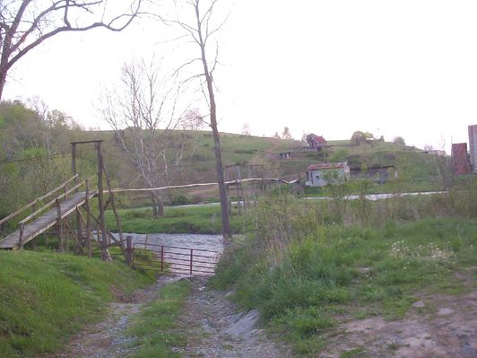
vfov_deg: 36.8
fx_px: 537
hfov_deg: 47.9
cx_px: 238
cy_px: 179
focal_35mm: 39
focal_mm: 6
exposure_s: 1/36.3
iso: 140
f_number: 4.5
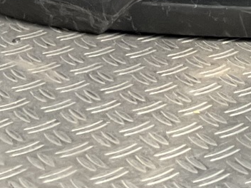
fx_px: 1204
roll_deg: -2.1
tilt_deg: -9.3
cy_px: -293
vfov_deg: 8.1
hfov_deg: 10.9
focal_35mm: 166
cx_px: 490
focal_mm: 3
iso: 16
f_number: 1.8
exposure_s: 1/469
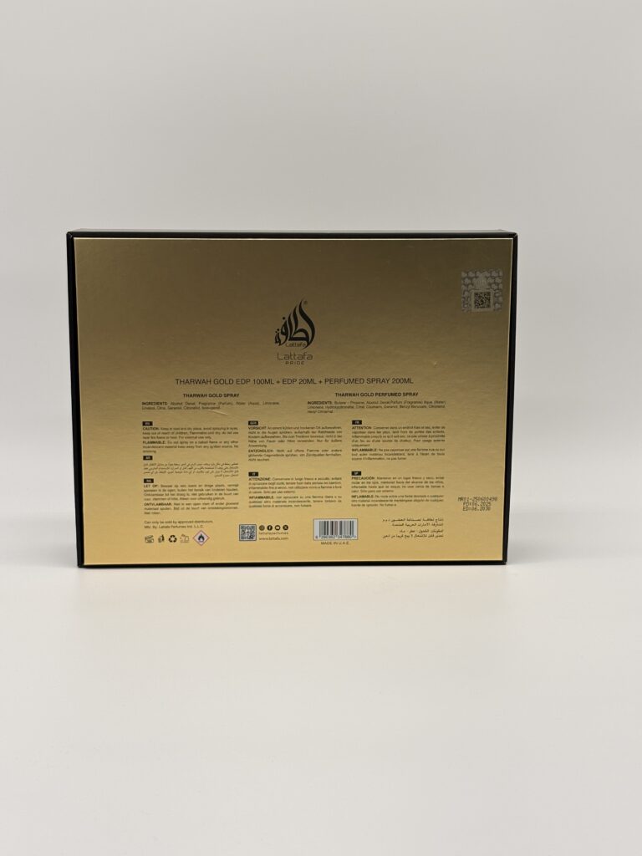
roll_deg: +0.0
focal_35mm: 52
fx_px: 1286
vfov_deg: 36.8
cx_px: 321
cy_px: 428
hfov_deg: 28.0
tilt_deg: -11.6
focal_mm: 5.96
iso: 32
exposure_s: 1/552
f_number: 1.6
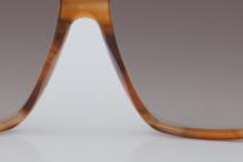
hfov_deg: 12.1
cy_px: 34
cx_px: 85
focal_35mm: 170
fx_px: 1147
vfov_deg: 8.0
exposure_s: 1/4
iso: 100
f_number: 32
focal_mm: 55
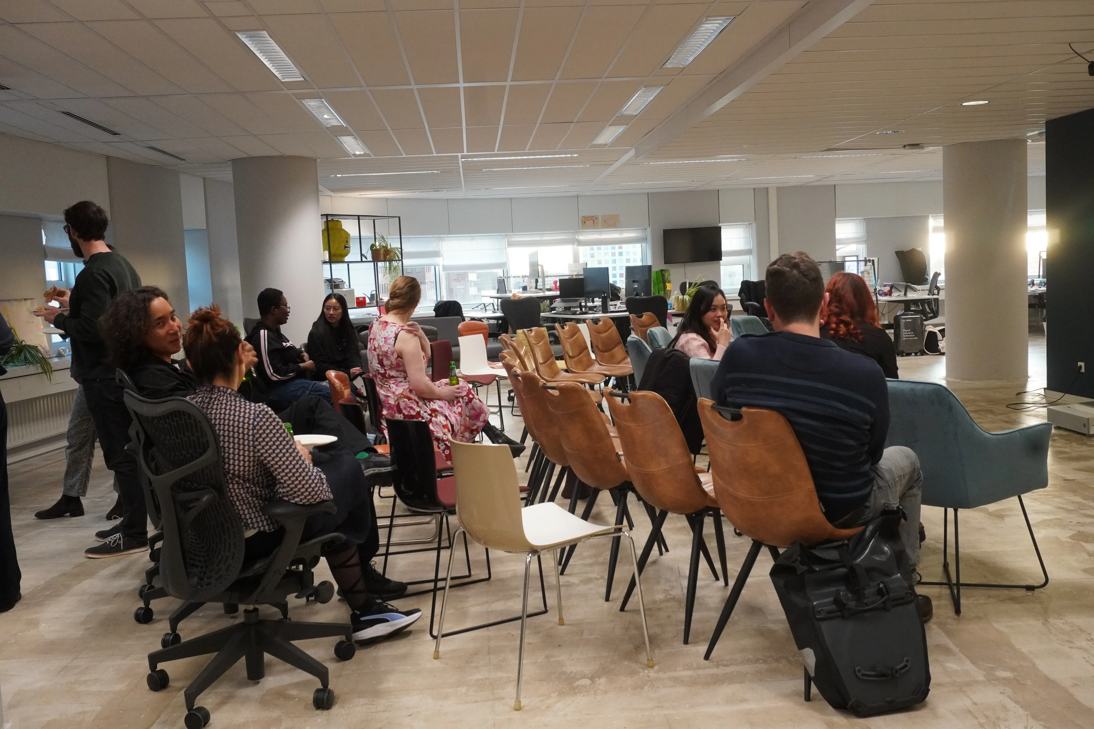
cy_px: 364
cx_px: 547
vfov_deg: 40.0
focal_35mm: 33
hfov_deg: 57.2
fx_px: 1003
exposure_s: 1/40
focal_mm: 22
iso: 2500
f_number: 9
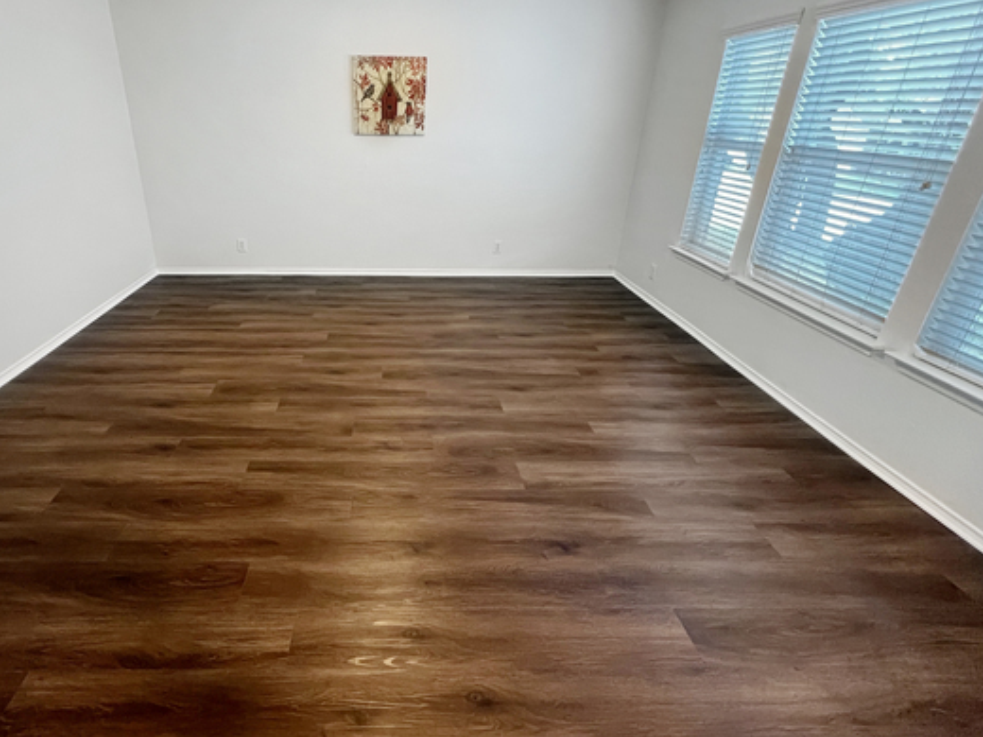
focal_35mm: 16
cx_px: 395
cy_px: 302
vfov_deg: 77.4
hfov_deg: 93.3
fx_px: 454
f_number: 1.8
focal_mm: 1.57
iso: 800
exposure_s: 1/60
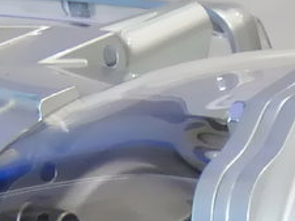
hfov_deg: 10.0
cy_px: 634
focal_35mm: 177
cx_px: 672
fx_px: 1507
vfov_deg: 7.5
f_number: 3.3
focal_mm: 4.1
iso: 160
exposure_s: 1/30
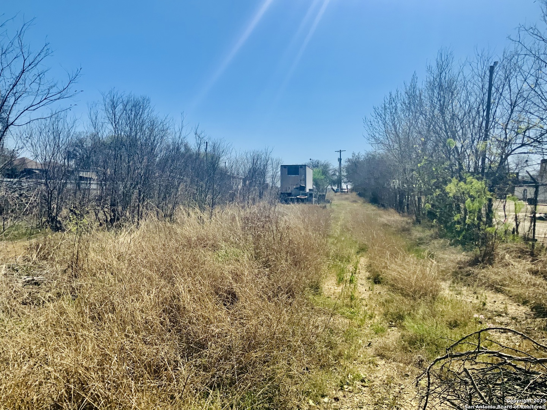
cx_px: 274
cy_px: 205
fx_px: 458
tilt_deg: -3.3
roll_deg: -0.4
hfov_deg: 61.7
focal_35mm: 29
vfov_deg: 48.2
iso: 16
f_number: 1.8
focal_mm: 3
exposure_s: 1/2801
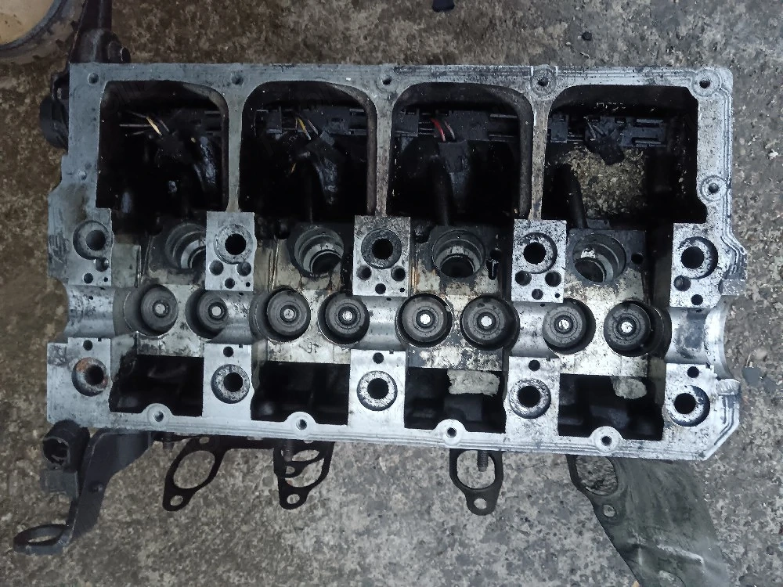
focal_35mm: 27
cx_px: 392
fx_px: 611
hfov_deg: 65.3
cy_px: 294
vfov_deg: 51.4
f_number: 1.9
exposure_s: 1/25.1
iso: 2987
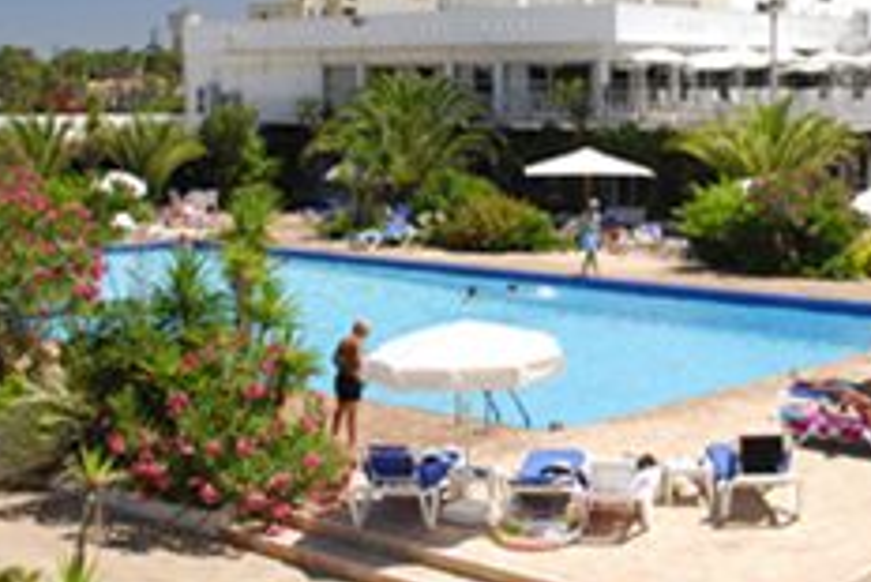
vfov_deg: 20.4
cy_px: 98
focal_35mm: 66
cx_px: 644
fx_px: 1598
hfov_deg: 30.0
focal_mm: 24
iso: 100
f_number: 9
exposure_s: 1/50
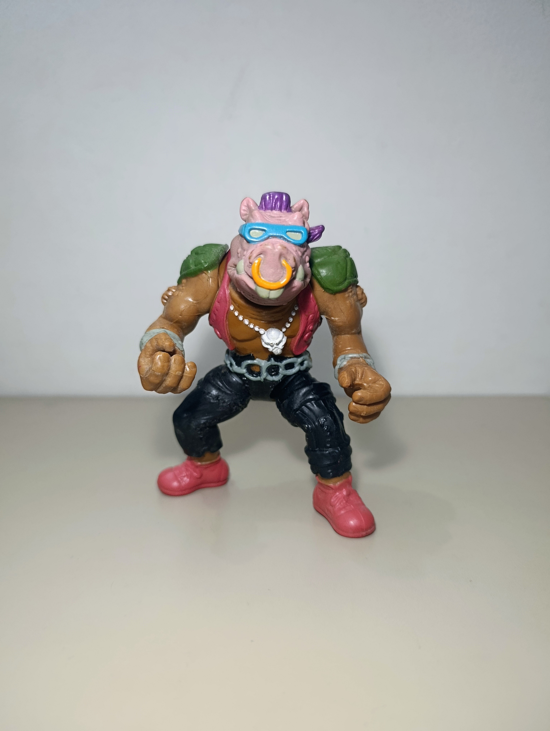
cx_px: 275
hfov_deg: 59.0
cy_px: 366
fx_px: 486
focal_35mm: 23
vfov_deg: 73.8
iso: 814
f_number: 1.65
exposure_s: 1/50
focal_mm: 6.11
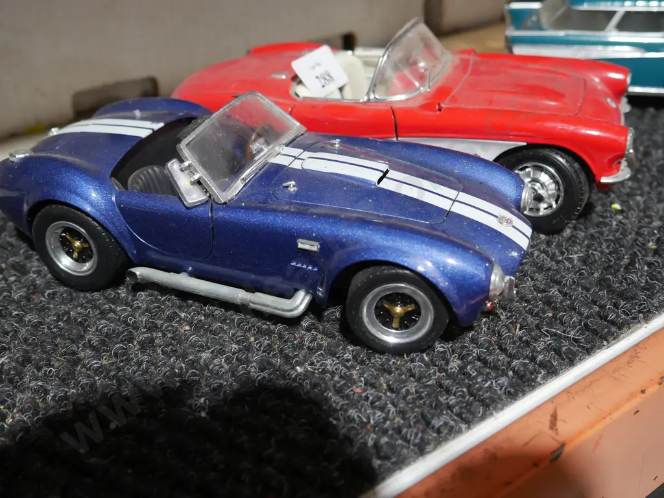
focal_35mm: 36
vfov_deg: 39.7
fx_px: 691
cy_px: 249
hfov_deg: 51.4
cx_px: 332
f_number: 4
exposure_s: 1/60
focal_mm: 18
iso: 640
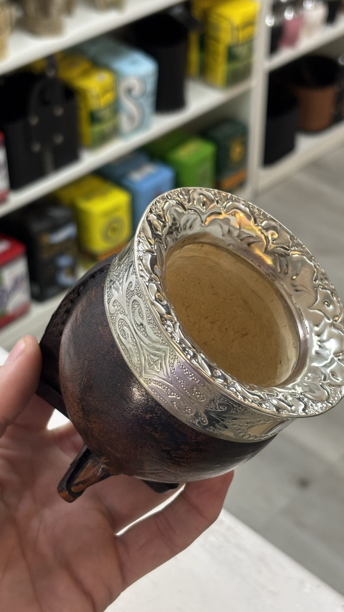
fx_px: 973
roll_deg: -1.7
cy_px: 320
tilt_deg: -39.4
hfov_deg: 20.0
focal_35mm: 60
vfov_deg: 34.9
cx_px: 206
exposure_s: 1/33
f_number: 1.6
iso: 125
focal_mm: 5.96
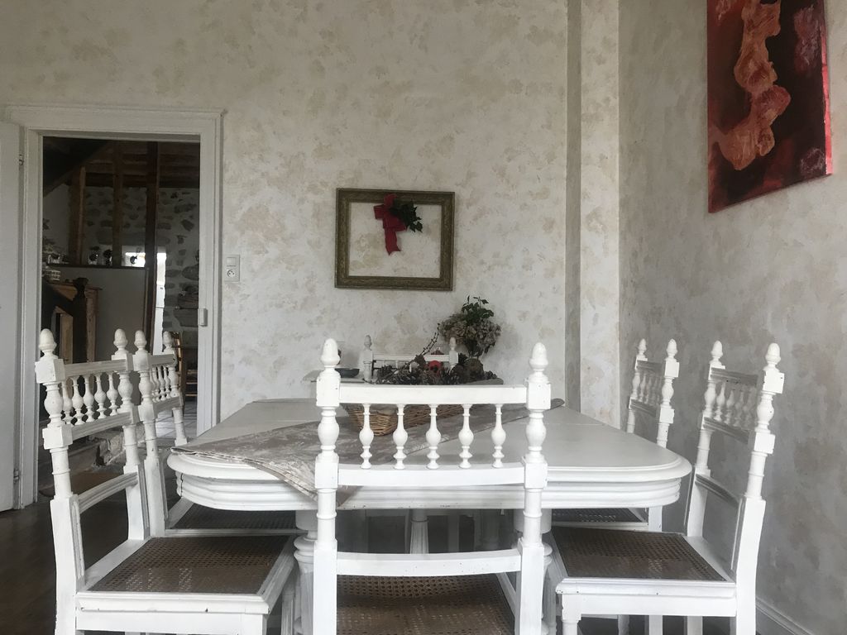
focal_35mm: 28
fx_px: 685
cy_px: 318
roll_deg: -1.4
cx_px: 424
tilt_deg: +1.9
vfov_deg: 49.7
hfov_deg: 63.4
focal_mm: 3.99
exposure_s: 1/20
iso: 40
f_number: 1.8
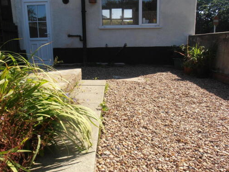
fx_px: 232
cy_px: 89
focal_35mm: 35
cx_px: 106
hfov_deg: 52.6
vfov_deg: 40.7
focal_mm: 5.25
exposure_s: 1/640
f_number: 3.5
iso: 80
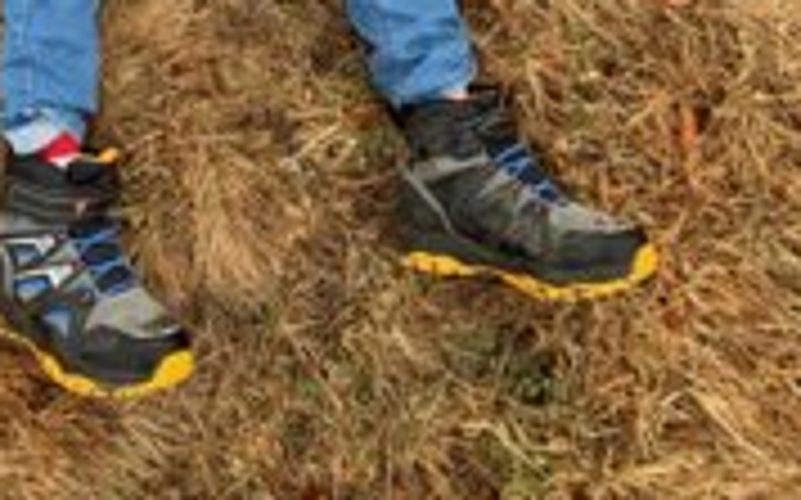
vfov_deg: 17.4
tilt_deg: -62.1
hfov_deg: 32.5
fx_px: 1353
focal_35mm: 62
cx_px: 220
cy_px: -378
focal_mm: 4.25
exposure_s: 1/122
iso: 25
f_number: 1.8
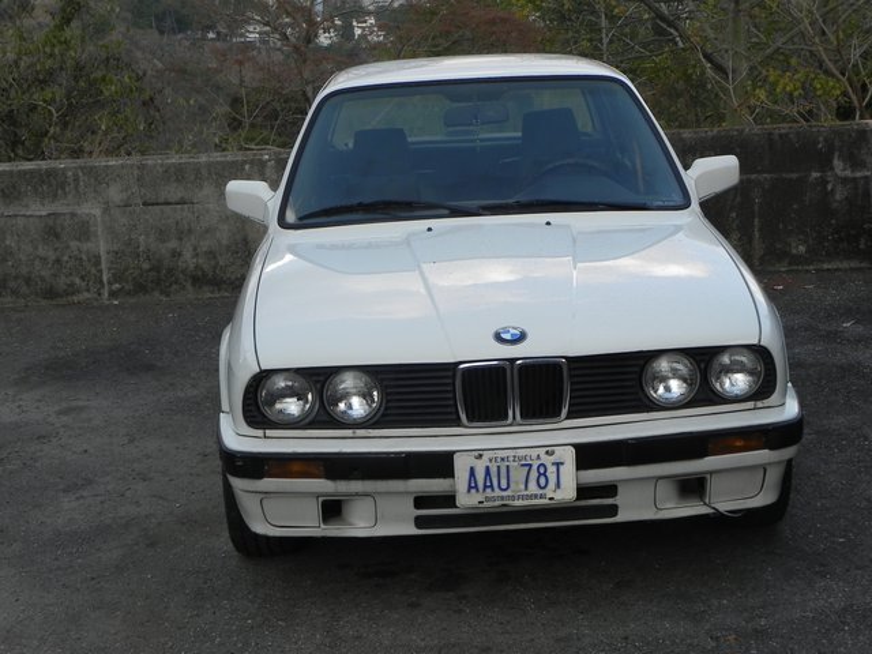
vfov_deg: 25.2
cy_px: 327
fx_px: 1461
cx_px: 436
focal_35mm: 58
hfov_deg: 33.2
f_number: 5
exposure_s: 1/176
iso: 160
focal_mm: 10.3
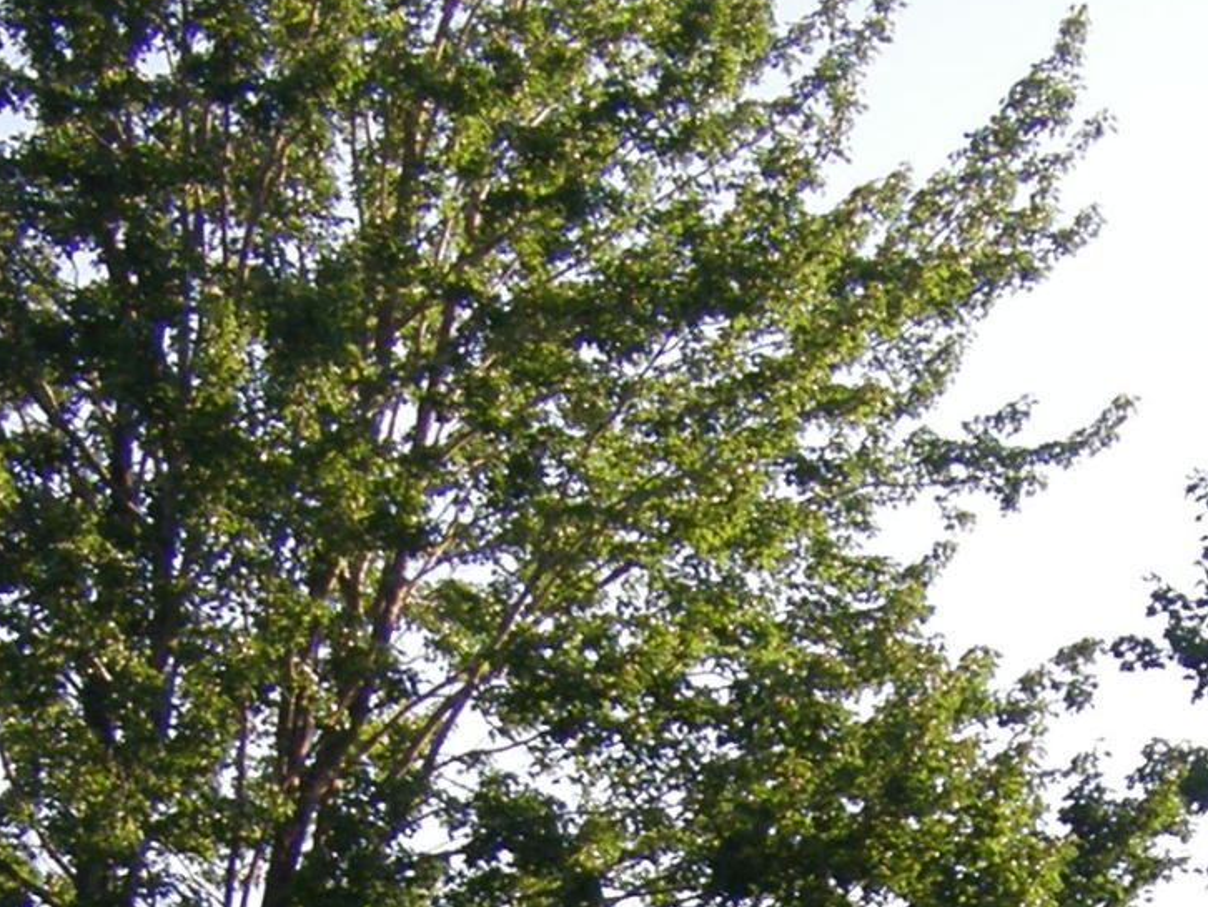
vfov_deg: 9.2
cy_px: 1425
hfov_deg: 12.5
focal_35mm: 157
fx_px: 5481
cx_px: 1017
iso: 64
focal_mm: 6.3
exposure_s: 1/160
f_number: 3.5
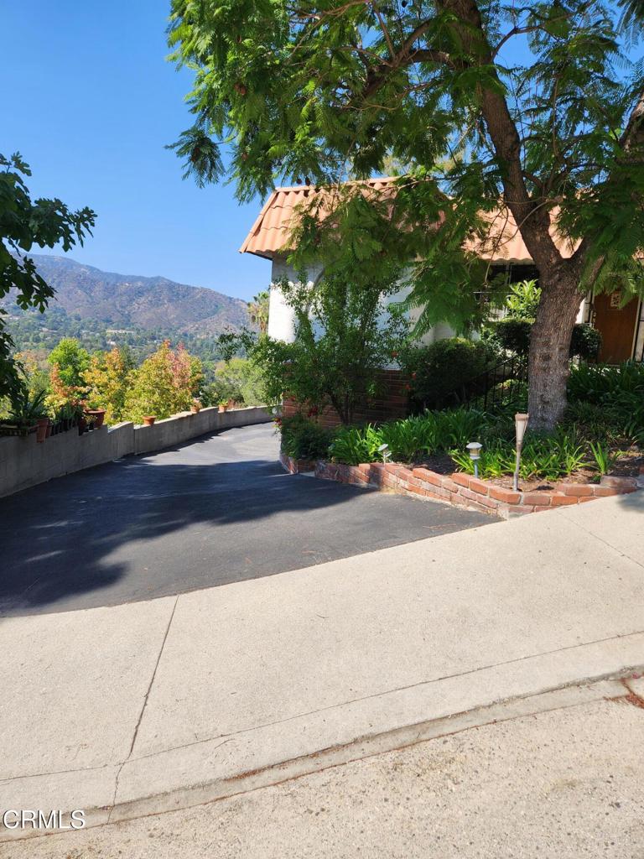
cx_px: 322
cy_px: 430
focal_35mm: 23
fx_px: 571
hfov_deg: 58.9
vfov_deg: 73.9
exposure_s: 1/1002
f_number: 1.8
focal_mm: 5.4
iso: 20
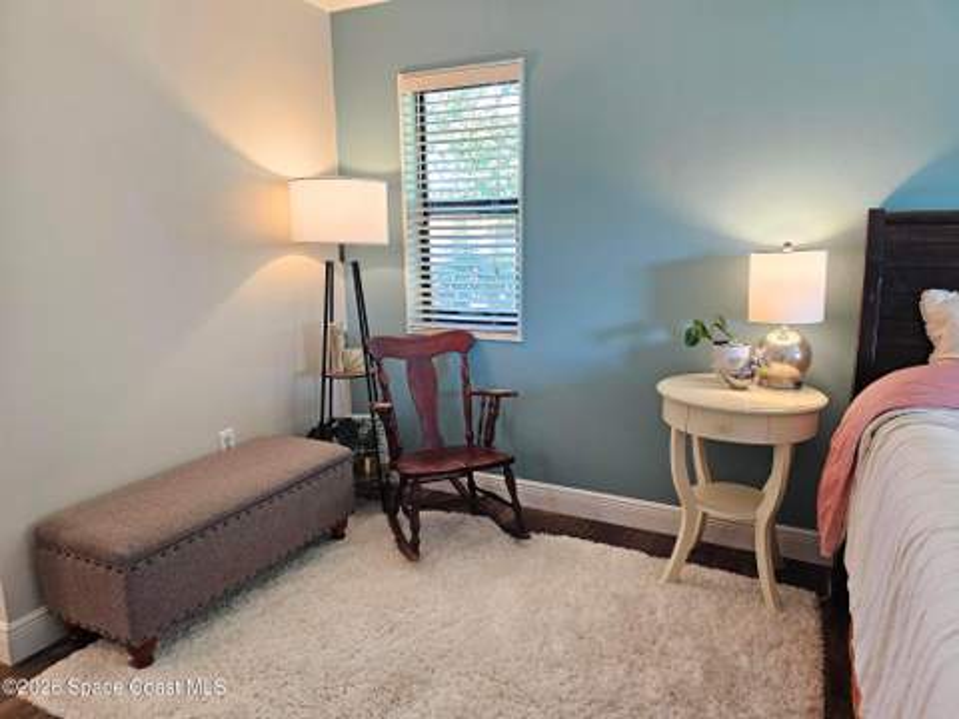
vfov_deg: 58.9
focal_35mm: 23
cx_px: 480
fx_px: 637
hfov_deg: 73.9
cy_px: 360
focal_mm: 6.3
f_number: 1.7
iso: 320
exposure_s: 1/120
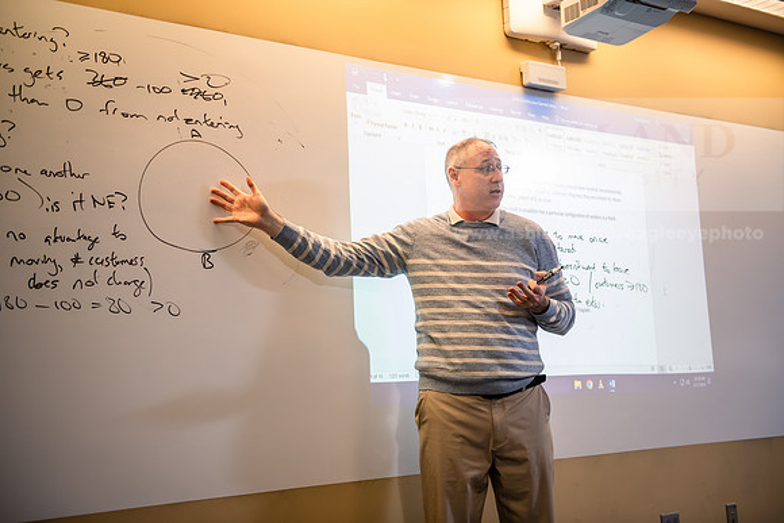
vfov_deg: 27.0
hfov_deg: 39.6
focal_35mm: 50
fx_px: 1089
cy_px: 262
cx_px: 392
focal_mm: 50
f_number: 2.8
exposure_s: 1/160
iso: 800
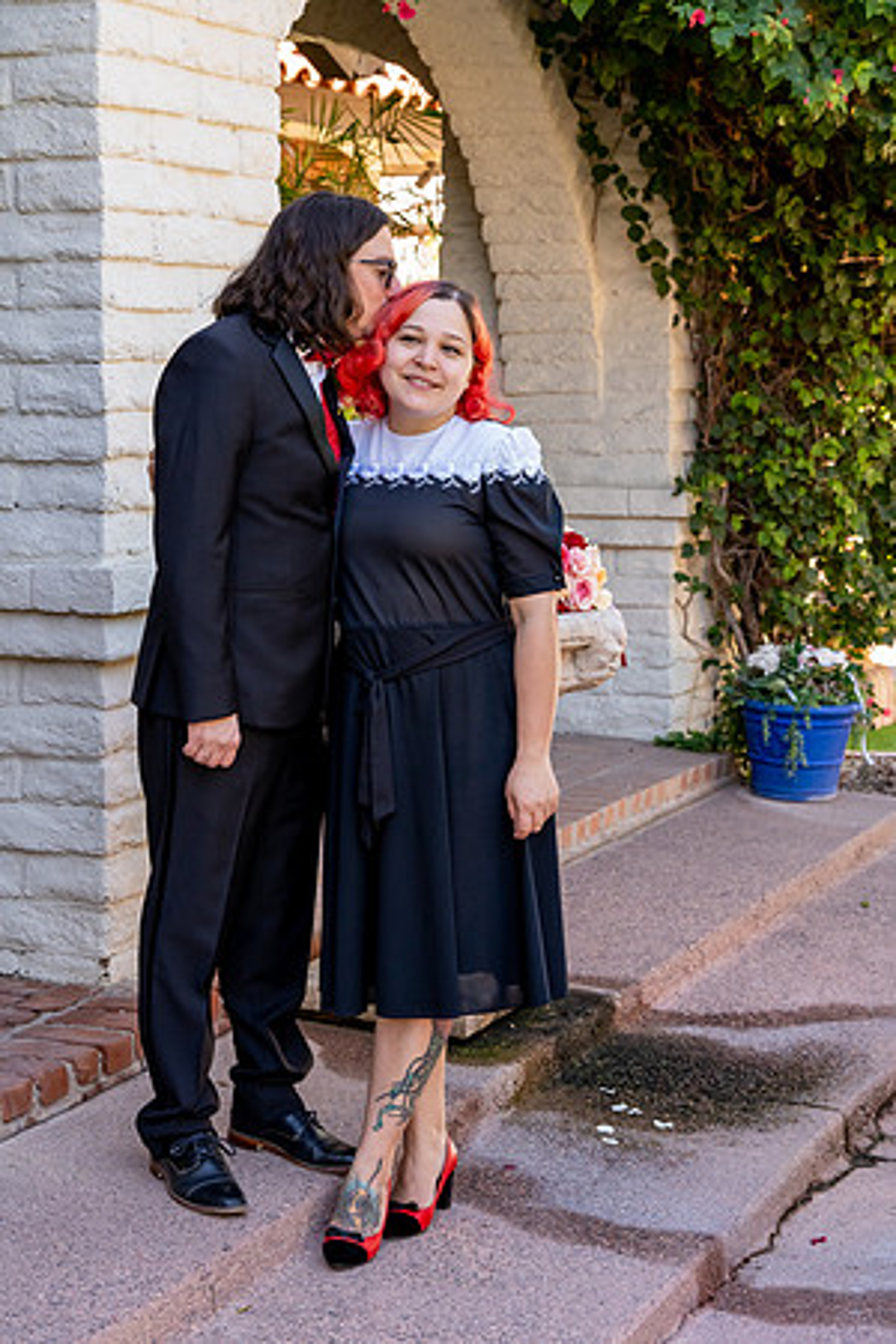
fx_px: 2613
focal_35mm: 70
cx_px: 448
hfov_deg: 19.5
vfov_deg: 28.8
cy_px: 672
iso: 1600
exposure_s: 1/250
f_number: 7.1
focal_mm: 70
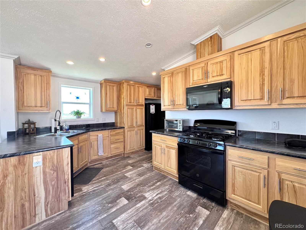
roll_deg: +0.4
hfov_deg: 102.1
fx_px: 124
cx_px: 153
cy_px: 115
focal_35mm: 14
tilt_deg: -1.2
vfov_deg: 85.7
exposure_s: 1/120
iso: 200
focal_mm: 2.22
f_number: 2.2
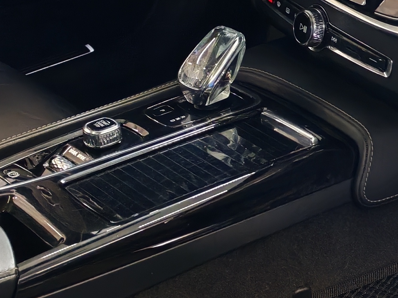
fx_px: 1276
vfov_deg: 13.3
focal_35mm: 111
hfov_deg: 17.3
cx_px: 406
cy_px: 84
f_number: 1.9
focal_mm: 6.12
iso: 965
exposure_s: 1/100
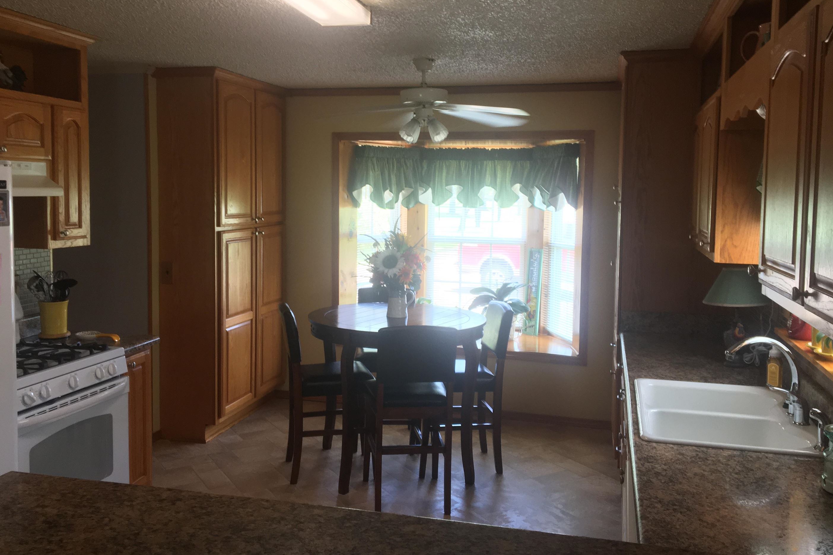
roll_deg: -0.8
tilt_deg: -3.4
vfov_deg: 39.9
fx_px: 764
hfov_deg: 57.2
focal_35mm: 33
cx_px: 408
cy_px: 244
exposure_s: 1/30
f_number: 2.2
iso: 50
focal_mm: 4.15
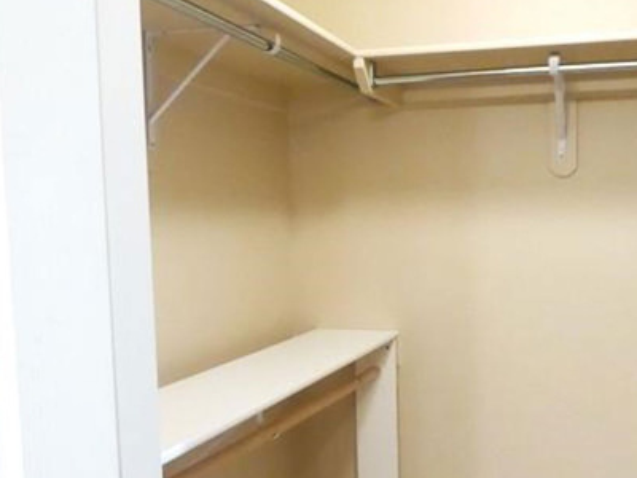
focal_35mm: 40
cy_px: 279
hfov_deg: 46.0
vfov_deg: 35.9
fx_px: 736
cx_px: 427
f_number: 3.3
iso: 800
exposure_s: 1/30
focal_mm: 4.3
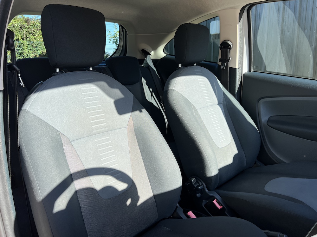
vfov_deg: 53.1
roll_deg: +2.2
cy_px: 118
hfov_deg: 67.3
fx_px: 238
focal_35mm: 26
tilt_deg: -15.5
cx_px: 158
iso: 50
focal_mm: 5.7
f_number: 1.5
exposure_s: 1/733
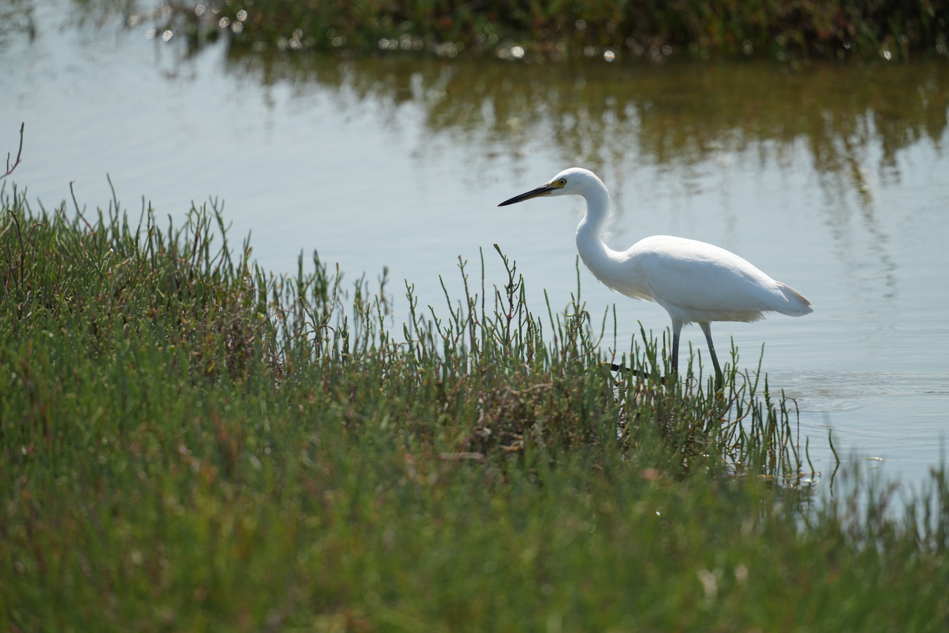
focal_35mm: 600
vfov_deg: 2.3
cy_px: 316
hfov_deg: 3.4
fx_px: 15815
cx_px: 474
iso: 400
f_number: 5.6
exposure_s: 1/1600
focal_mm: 600
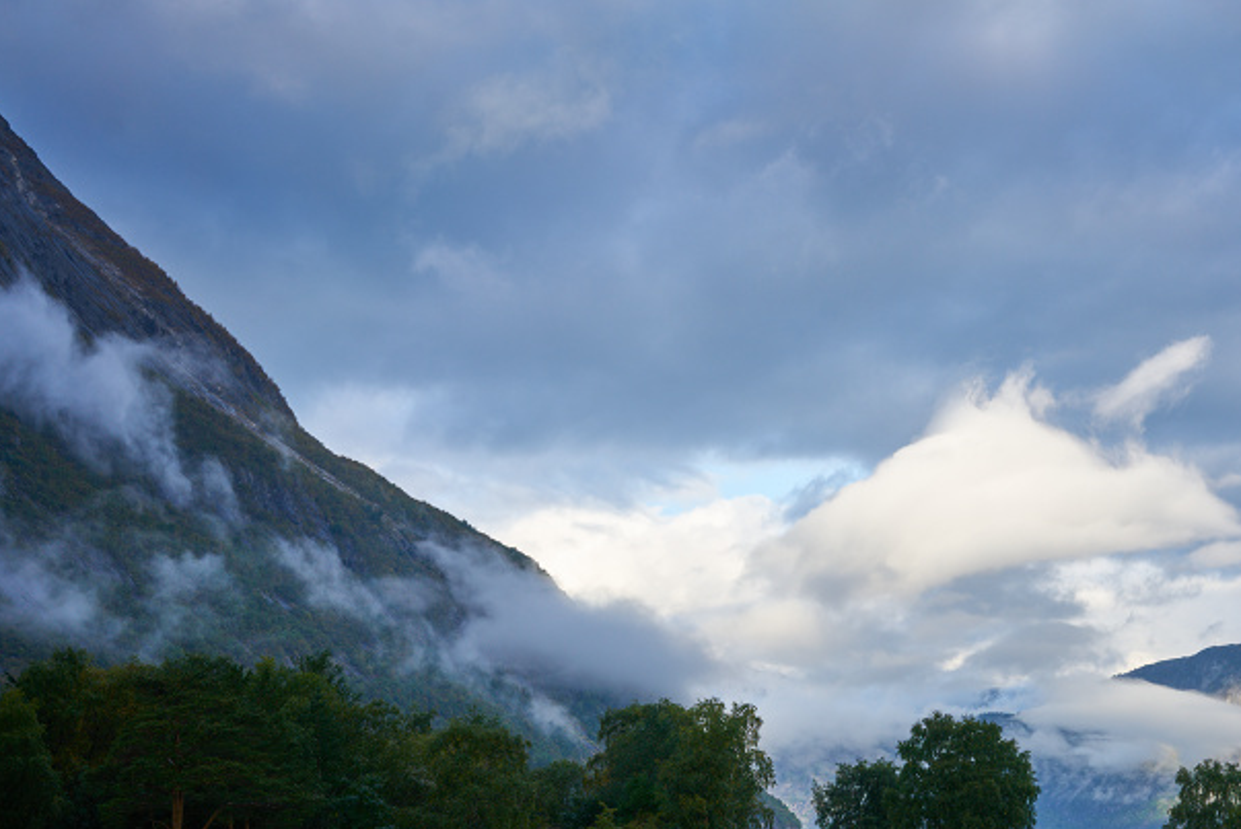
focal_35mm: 58
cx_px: 918
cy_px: 684
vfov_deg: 23.0
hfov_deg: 33.8
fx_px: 2001
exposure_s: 1/100
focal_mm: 35
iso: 100
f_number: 8
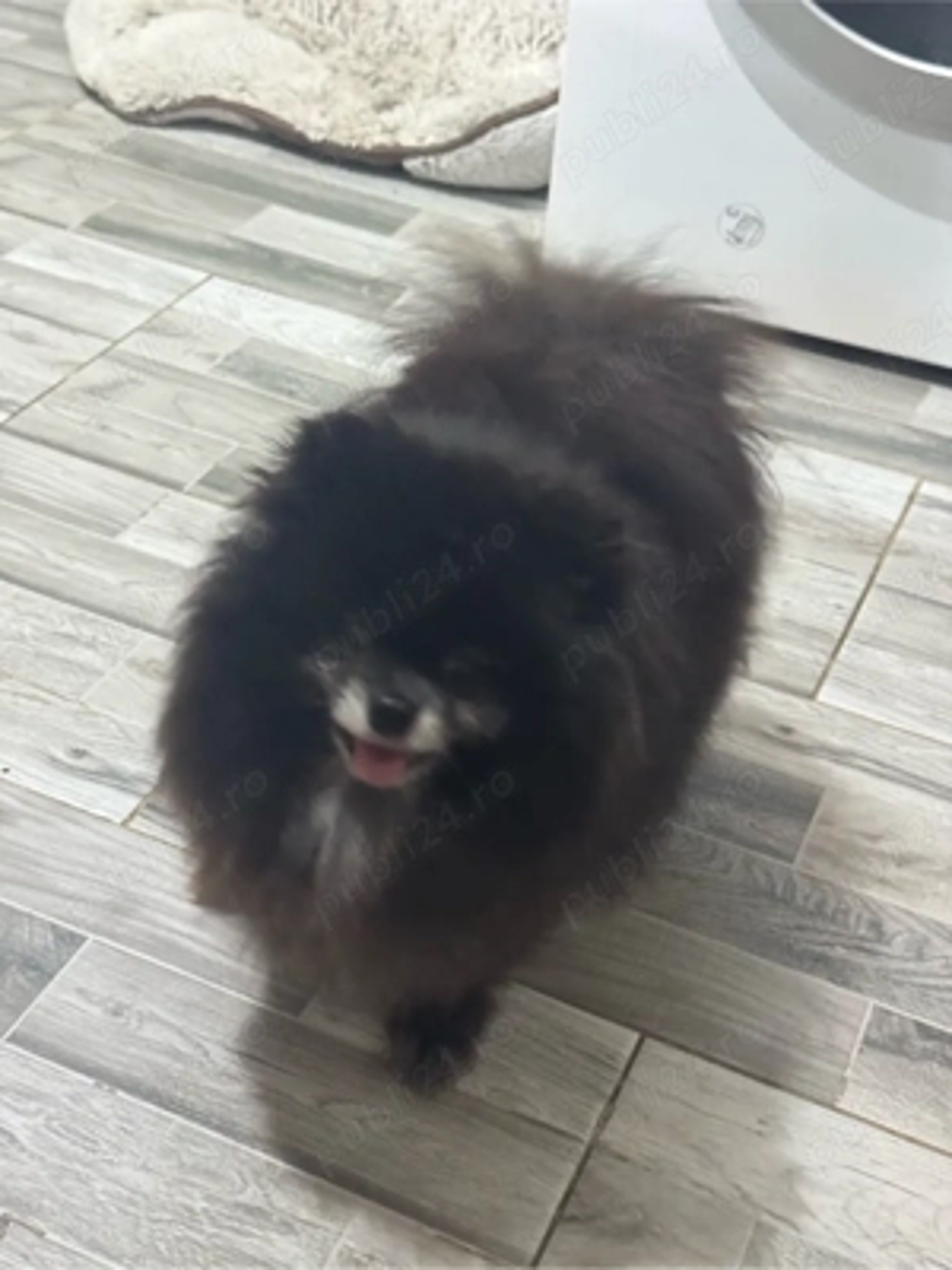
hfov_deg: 30.3
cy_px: 635
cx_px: 476
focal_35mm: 48
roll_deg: -5.9
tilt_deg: -36.3
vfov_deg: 39.7
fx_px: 1760
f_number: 1.78
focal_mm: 6.76
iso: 640
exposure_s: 1/25
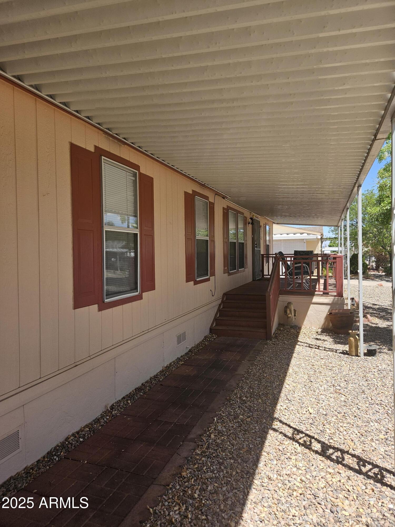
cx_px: 198
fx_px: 350
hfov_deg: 58.9
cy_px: 264
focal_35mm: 23
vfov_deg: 73.9
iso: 40
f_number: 1.8
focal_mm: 5.4
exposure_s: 1/1307
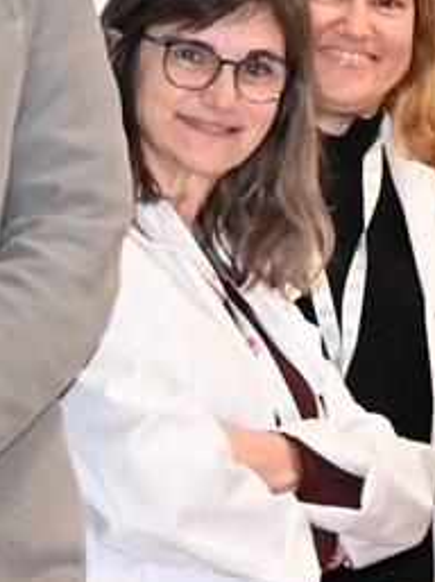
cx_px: 249
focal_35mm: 322
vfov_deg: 6.2
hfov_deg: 4.6
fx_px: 5409
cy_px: 344
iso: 6400
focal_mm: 42
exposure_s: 1/200
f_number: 5.6
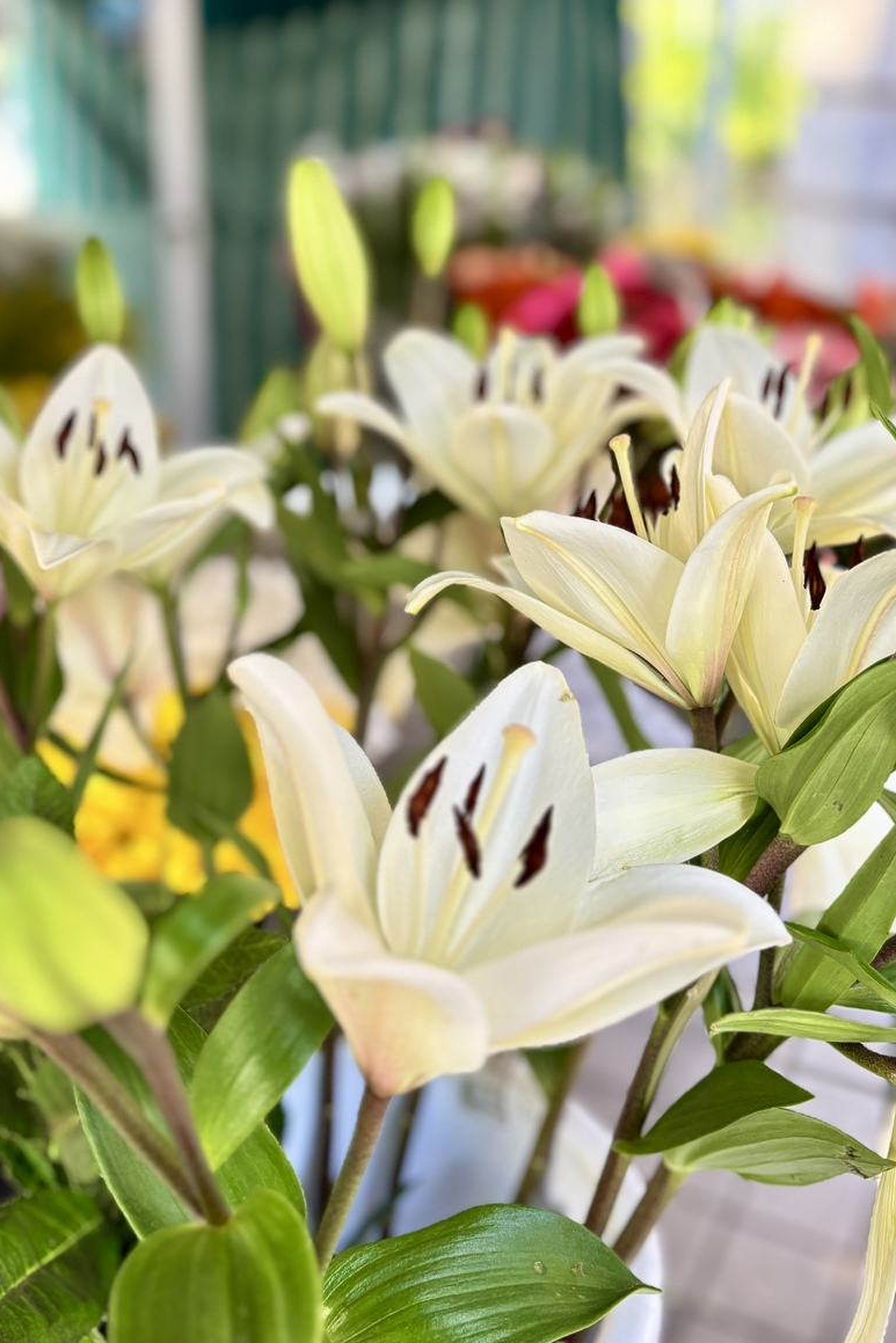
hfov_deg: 46.3
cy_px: 657
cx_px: 518
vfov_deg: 65.5
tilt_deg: -20.2
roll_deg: -0.9
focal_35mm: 28
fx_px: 1045
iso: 125
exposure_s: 1/115
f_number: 1.6
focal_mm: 5.96
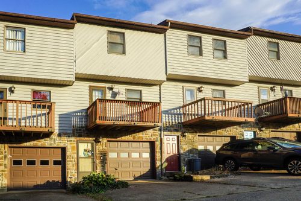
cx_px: 150
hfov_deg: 73.8
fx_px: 201
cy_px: 100
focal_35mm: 24
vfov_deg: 53.1
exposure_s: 1/160
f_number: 10
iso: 100
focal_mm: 16
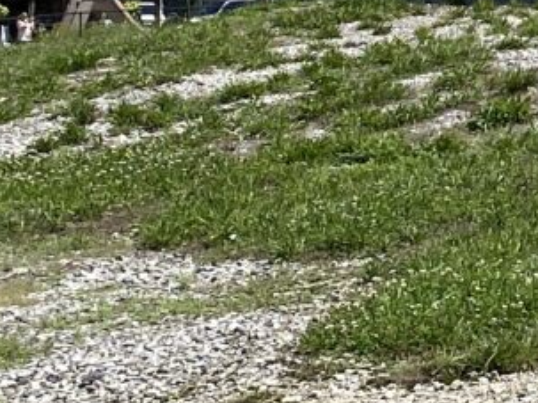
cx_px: 1239
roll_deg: +0.3
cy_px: -355
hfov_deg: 10.5
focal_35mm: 165
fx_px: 2563
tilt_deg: +7.5
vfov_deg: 8.6
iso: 32
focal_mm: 4.25
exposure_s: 1/2967
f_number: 1.8
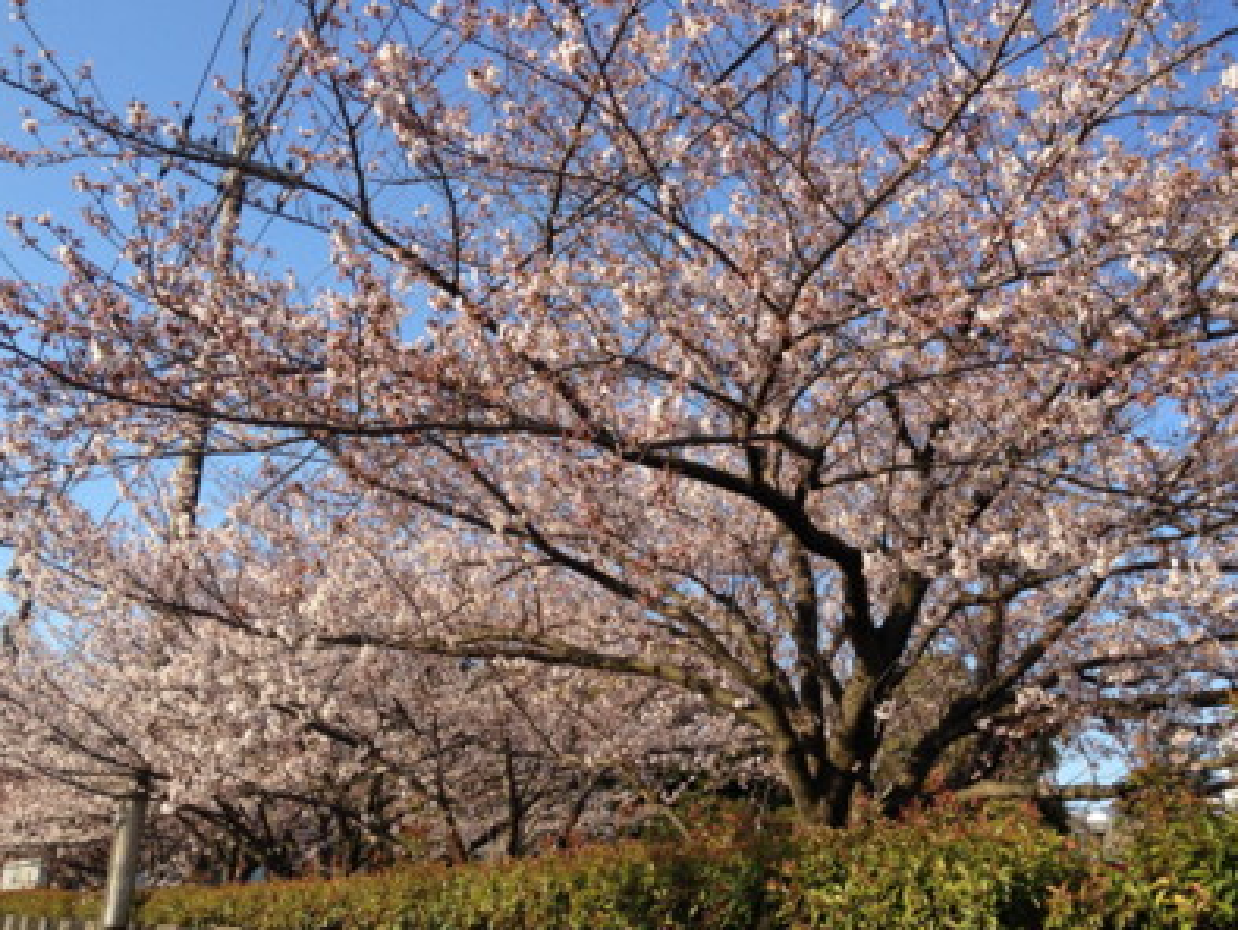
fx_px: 1431
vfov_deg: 36.0
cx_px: 650
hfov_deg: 46.8
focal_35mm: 40
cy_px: 506
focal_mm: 4.28
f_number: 2.4
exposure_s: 1/852
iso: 64
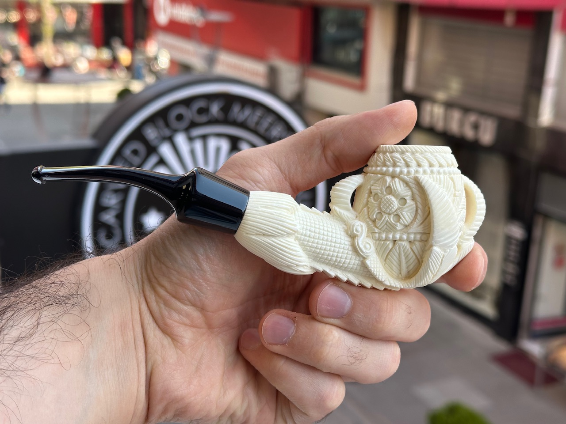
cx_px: 283
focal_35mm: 48
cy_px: 212
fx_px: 785
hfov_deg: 39.7
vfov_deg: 30.3
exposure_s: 1/401
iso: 64
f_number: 1.78
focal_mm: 6.86
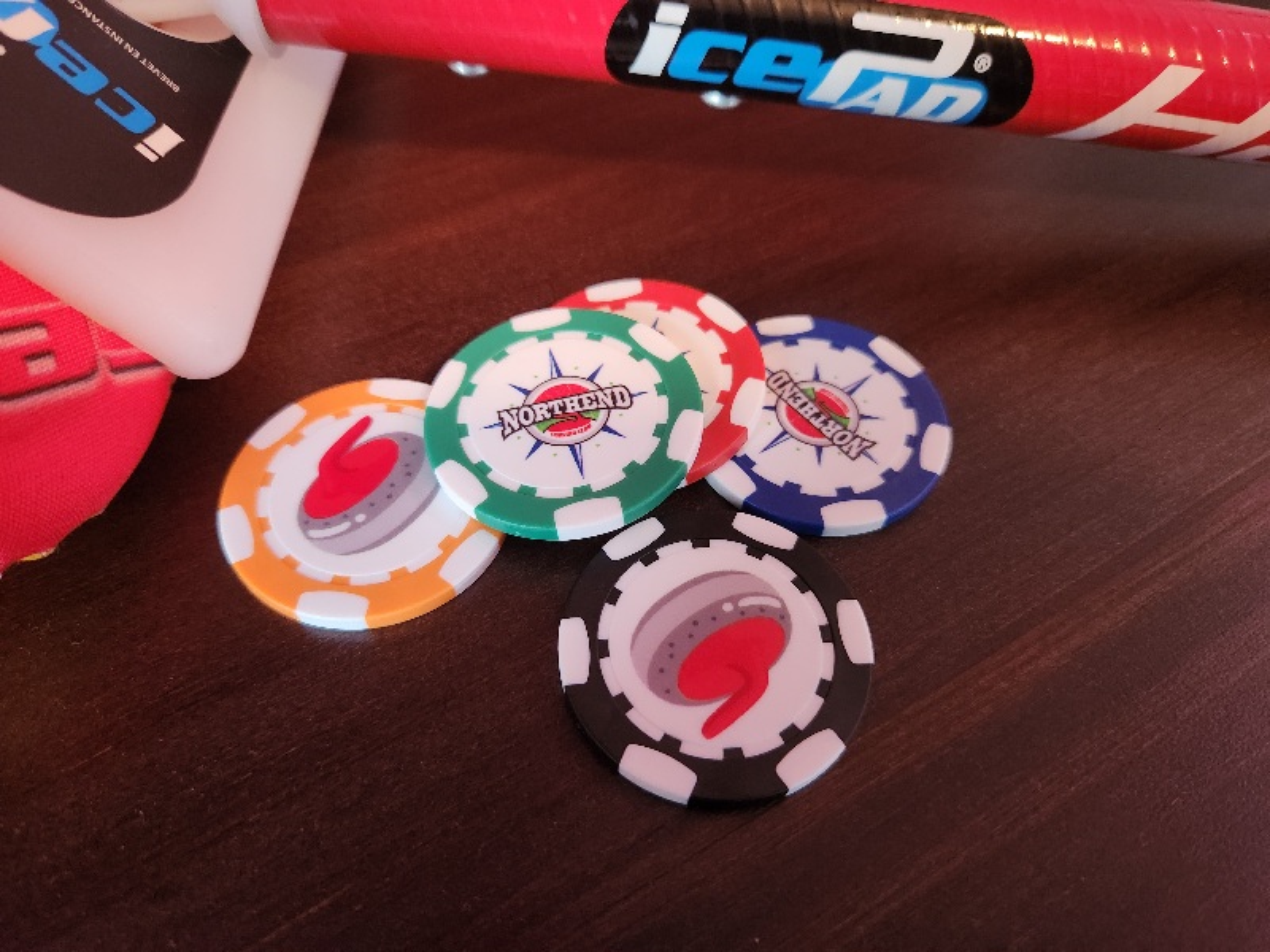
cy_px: 476
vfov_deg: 58.9
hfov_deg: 73.9
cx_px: 635
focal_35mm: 23
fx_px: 844
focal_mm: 5.4
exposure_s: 1/30
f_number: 1.8
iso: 640
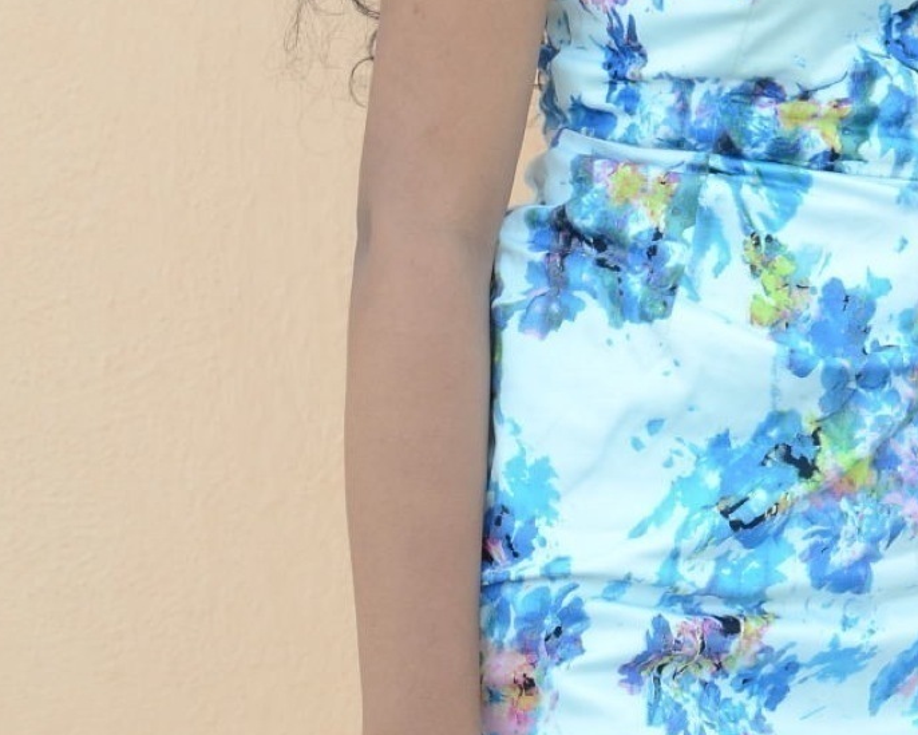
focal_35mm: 245
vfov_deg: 6.3
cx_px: 759
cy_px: 65
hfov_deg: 7.9
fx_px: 6657
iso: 500
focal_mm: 66
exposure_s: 1/125
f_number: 6.3
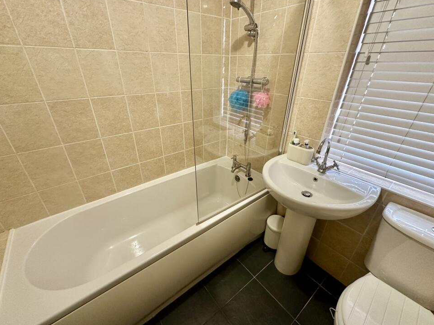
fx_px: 188
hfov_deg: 98.2
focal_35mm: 15
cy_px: 161
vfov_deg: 81.7
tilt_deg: -26.9
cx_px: 217
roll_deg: -1.6
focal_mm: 2.22
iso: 250
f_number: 2.2
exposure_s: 1/50
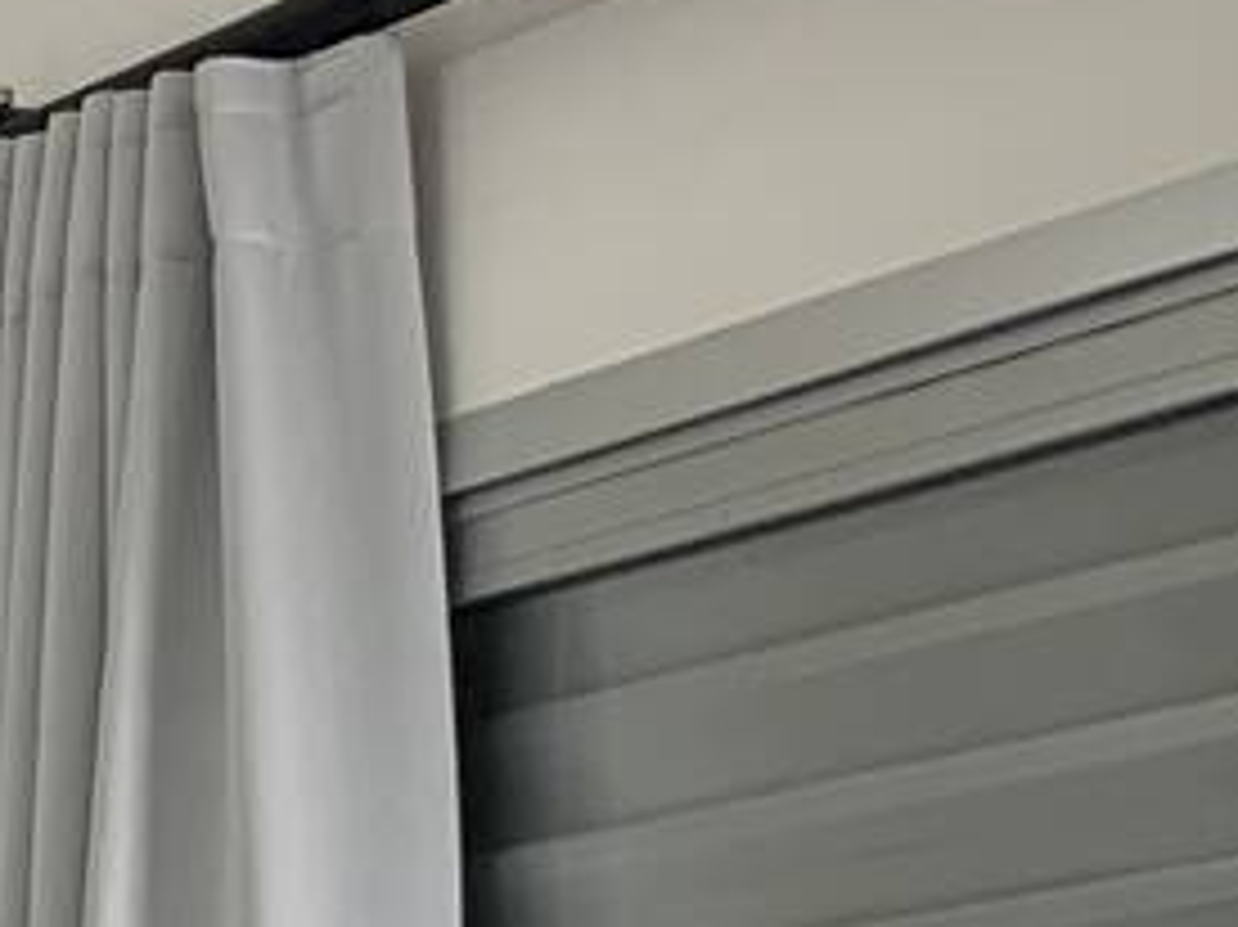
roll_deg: +1.6
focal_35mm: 136
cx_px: -1540
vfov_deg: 9.7
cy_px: 2218
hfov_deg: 12.2
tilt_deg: -4.3
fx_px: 4862
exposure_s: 1/121
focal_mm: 4.25
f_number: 1.8
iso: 100
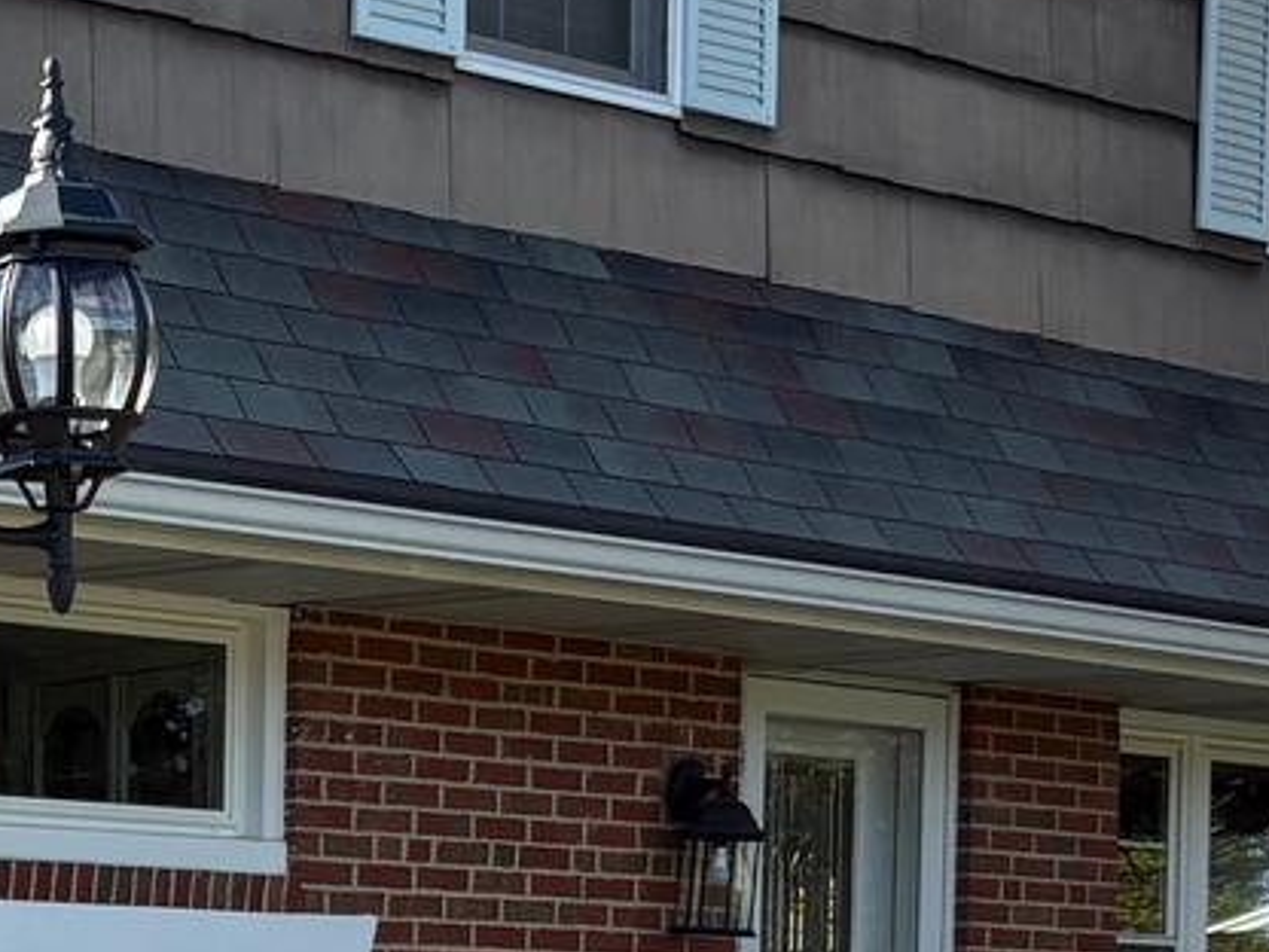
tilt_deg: -5.2
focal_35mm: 128
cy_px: 1663
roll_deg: +0.0
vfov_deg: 10.9
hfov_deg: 14.7
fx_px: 4692
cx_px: -375
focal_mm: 5.96
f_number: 1.6
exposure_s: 1/1337
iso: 50
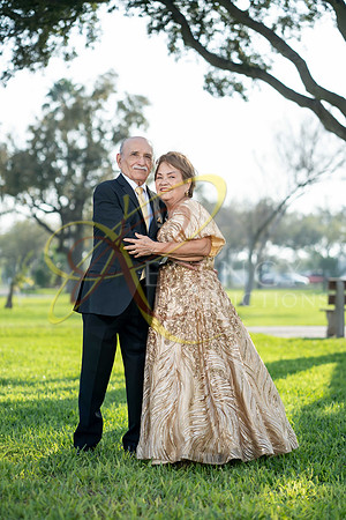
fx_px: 1225
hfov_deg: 16.1
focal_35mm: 85
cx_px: 173
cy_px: 260
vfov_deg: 23.9
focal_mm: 85
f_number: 2.8
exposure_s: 1/1600
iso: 200
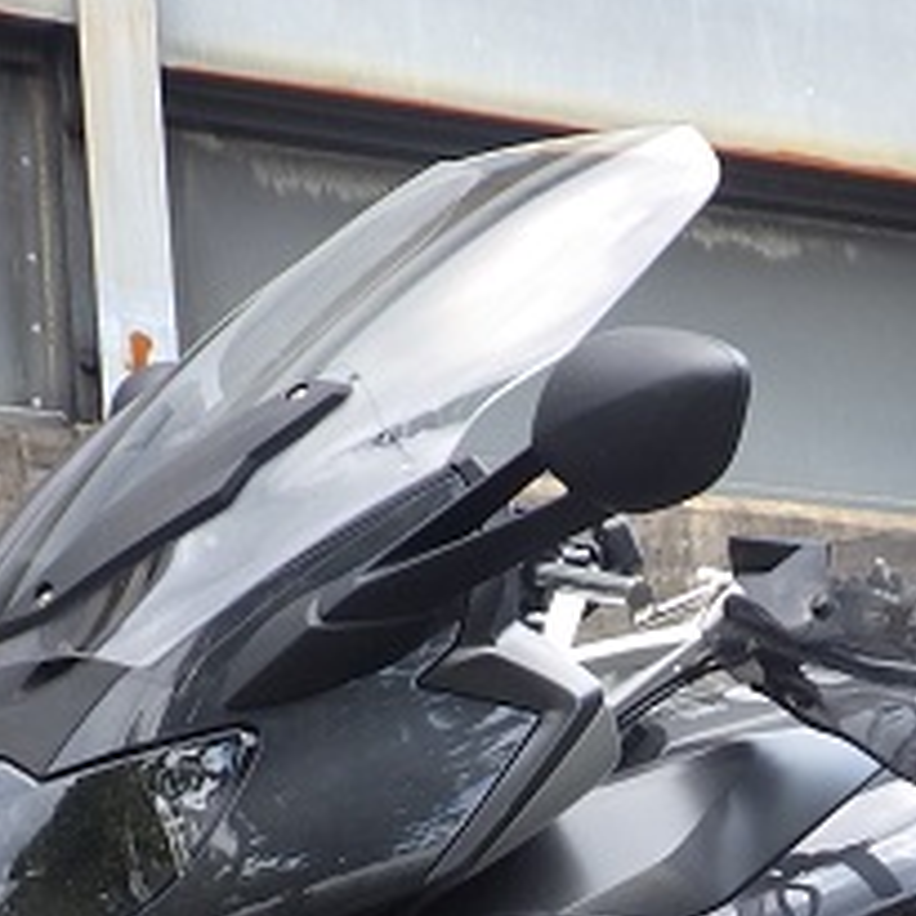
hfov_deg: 20.1
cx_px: 782
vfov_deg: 19.2
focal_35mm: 85
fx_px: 2545
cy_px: 1101
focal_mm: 5
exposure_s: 1/100
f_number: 3.5
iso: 125
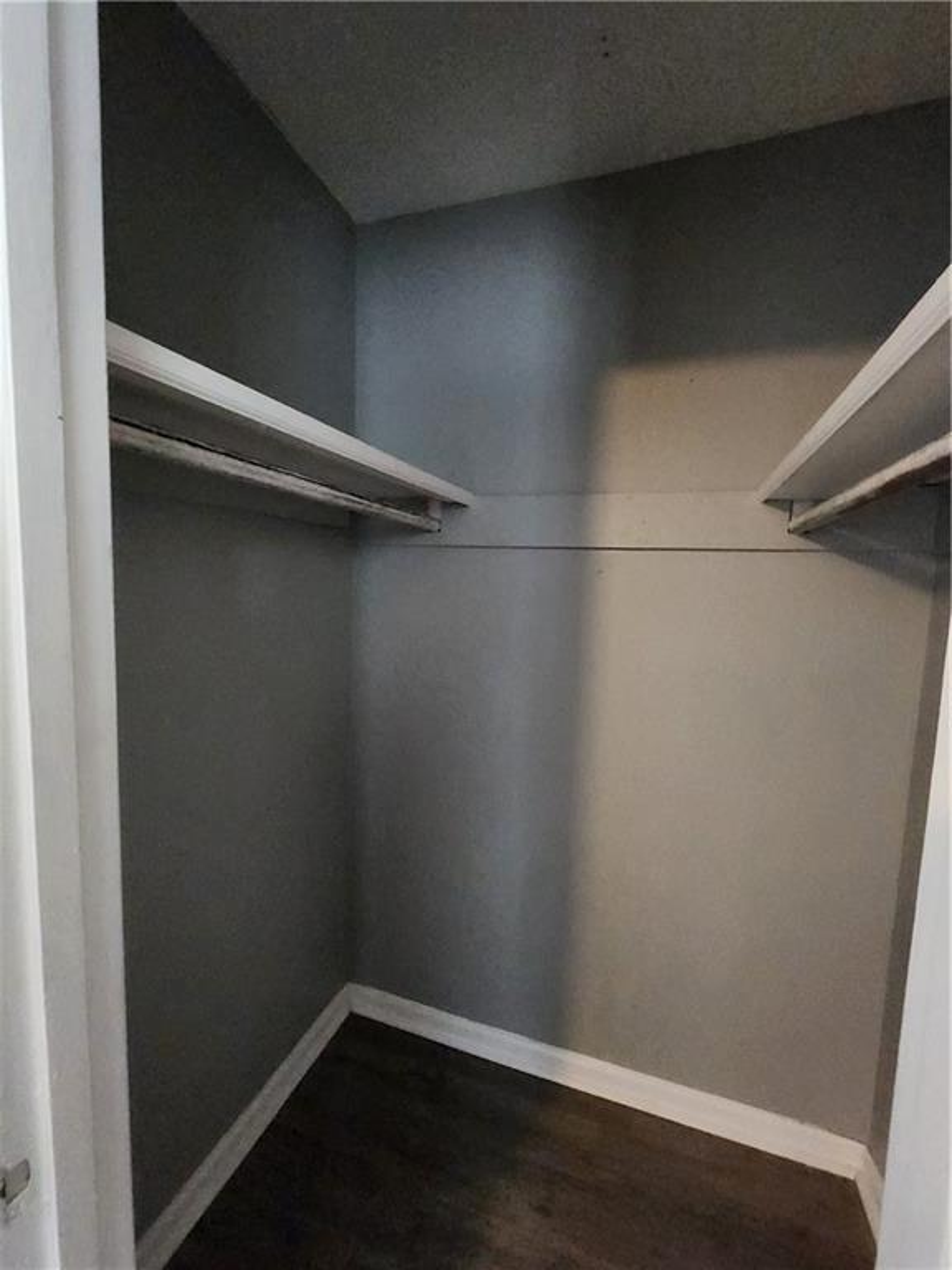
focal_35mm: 13
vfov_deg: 106.2
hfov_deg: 89.9
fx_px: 477
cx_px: 476
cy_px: 635
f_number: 2.2
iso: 1250
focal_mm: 2.2
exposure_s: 1/24
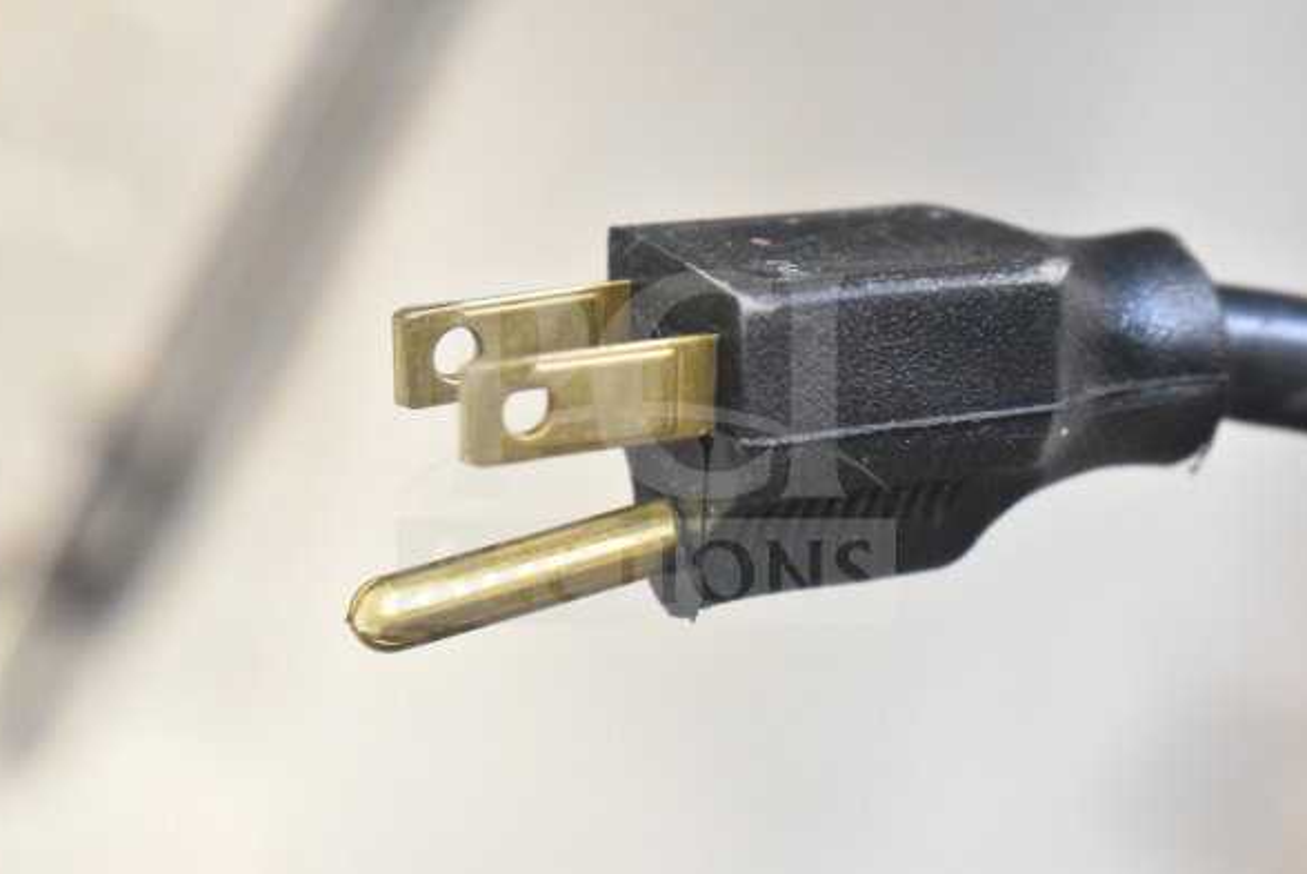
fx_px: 3107
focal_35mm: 86
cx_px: 645
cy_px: 448
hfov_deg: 23.8
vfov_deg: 16.0
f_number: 5.6
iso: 10000
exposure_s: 1/100
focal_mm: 55
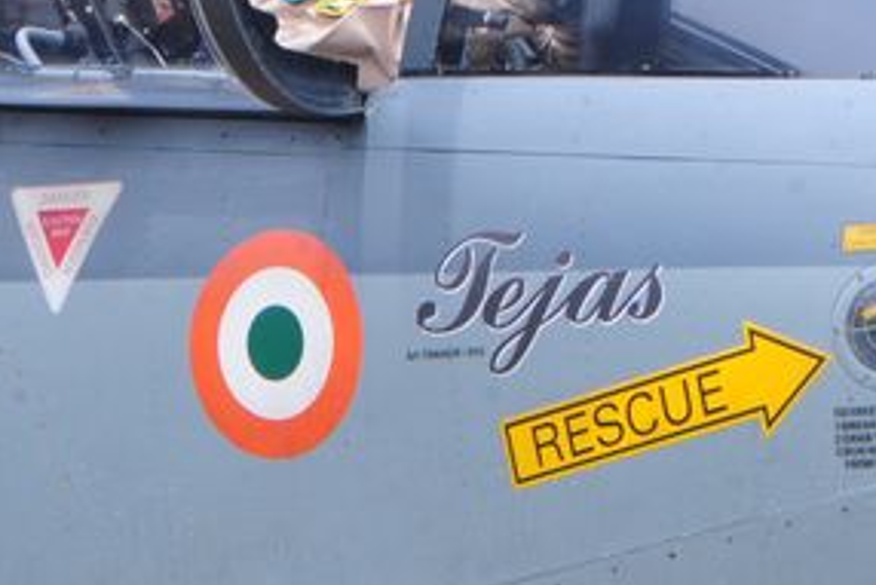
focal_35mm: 240
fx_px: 5854
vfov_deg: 5.7
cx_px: -121
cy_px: 185
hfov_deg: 8.5
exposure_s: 1/125
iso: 640
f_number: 20
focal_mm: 55
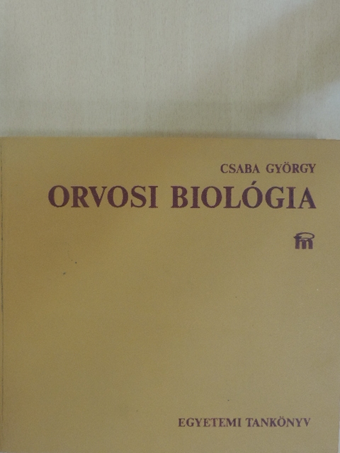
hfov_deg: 42.9
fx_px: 432
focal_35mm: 33
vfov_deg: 55.4
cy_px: 226
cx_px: 170
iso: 450
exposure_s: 1/13
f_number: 6.3
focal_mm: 5.8
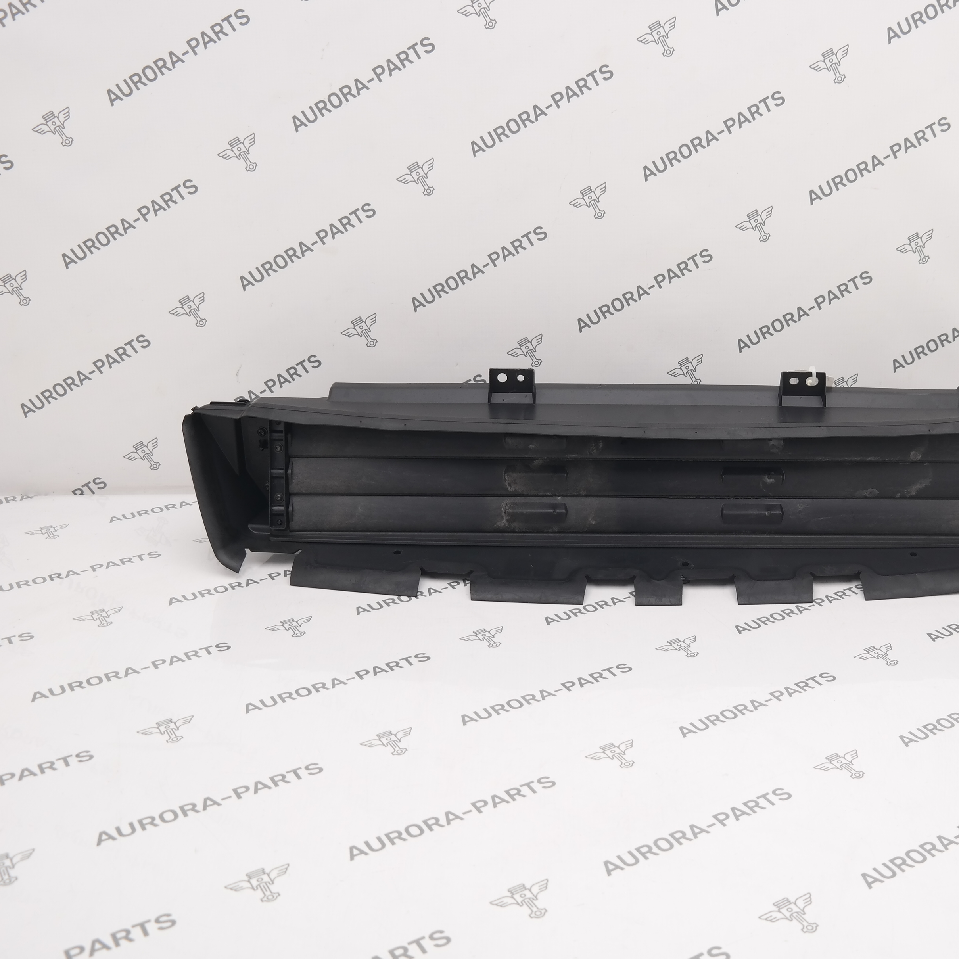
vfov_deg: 40.9
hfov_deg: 40.2
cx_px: 666
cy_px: 473
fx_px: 1285
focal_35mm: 41
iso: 100
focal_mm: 20
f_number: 4
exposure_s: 1/100
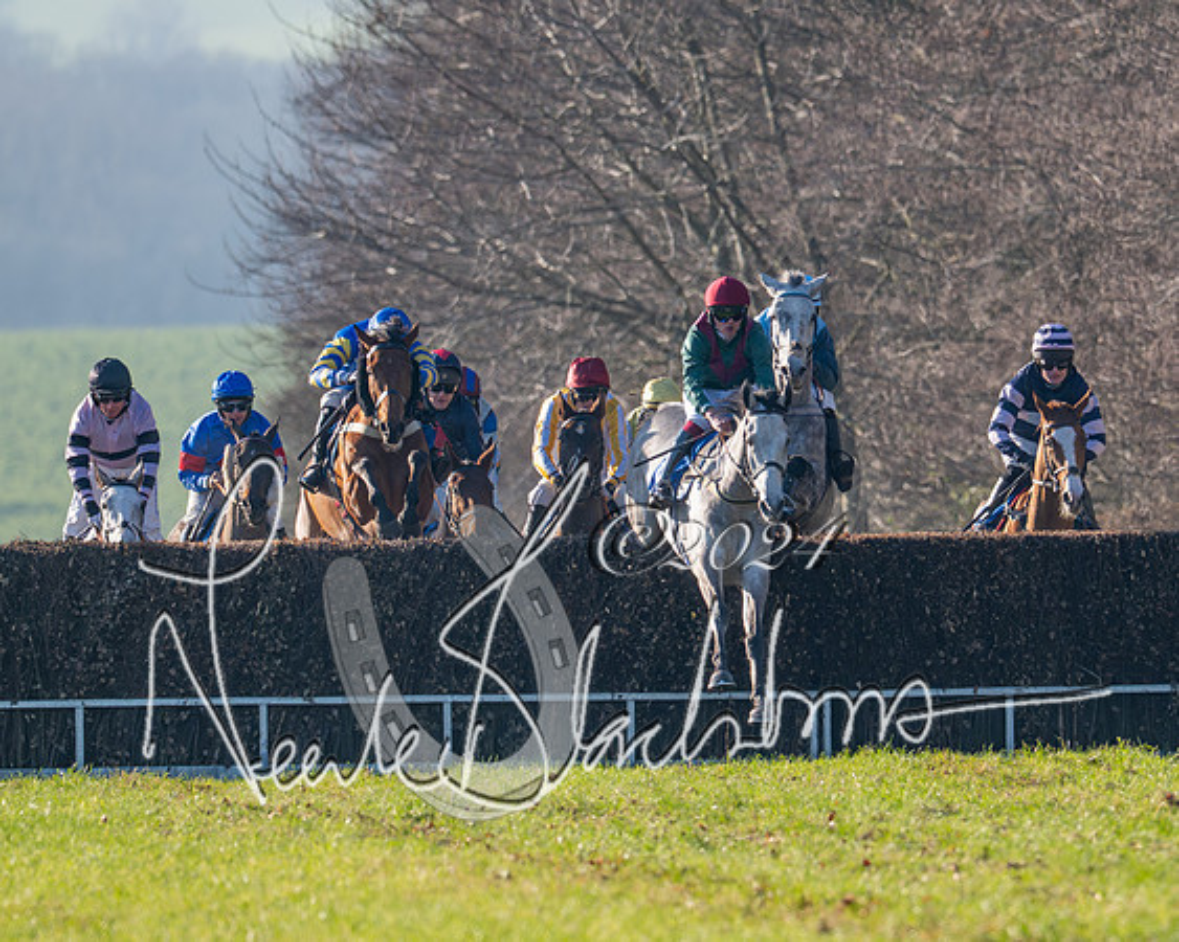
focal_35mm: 872
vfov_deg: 1.8
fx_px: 30418
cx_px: 875
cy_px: 444
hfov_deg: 2.2
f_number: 5
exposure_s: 1/2000
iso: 400
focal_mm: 400
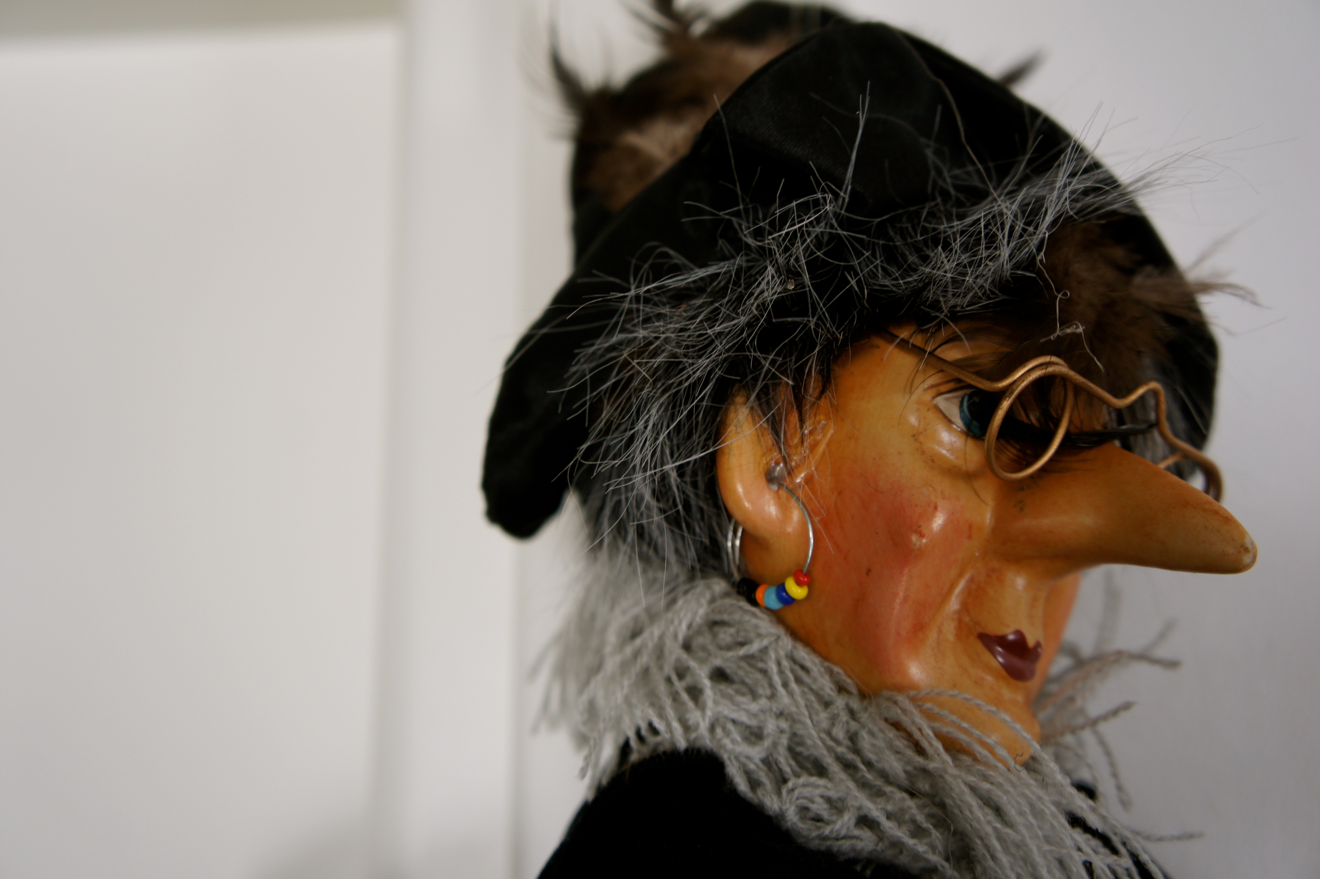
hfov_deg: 49.6
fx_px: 1429
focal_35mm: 39
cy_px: 440
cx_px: 660
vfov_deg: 34.2
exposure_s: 1/40
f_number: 4
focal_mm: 26
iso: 200
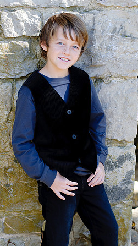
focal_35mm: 79
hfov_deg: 15.3
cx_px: 60
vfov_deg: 26.9
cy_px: 123
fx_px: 515
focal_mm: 50
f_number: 2.8
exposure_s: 1/250
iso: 200
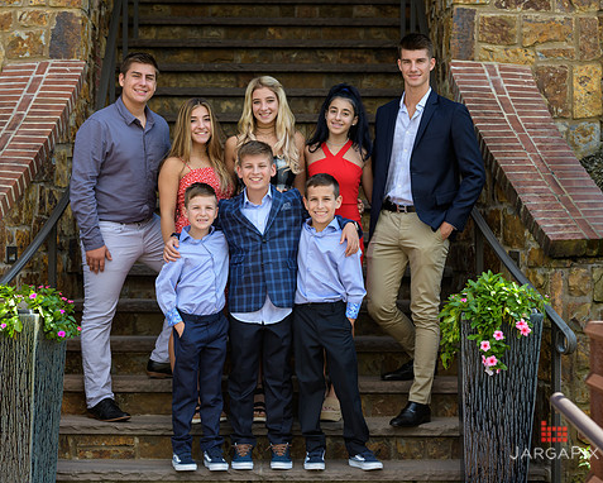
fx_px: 1875
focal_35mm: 105
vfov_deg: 14.7
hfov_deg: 18.3
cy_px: 224
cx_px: 264
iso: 200
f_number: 5
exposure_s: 1/400
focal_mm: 82
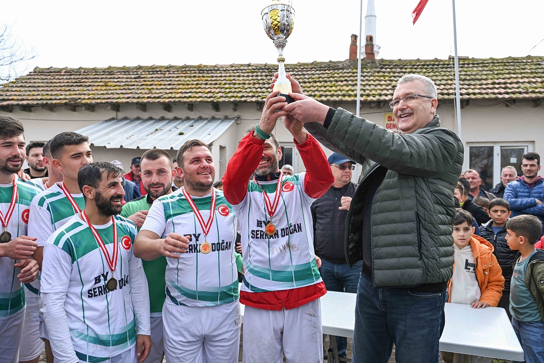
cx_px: 272
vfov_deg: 46.4
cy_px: 182
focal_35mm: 28
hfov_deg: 65.5
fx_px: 423
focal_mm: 28
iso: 100
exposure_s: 1/320
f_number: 4
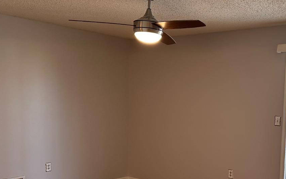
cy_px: 133
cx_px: 206
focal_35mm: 45
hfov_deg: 43.3
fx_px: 351
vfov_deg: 28.2
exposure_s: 1/120
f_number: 1.78
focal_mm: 6.86
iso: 160
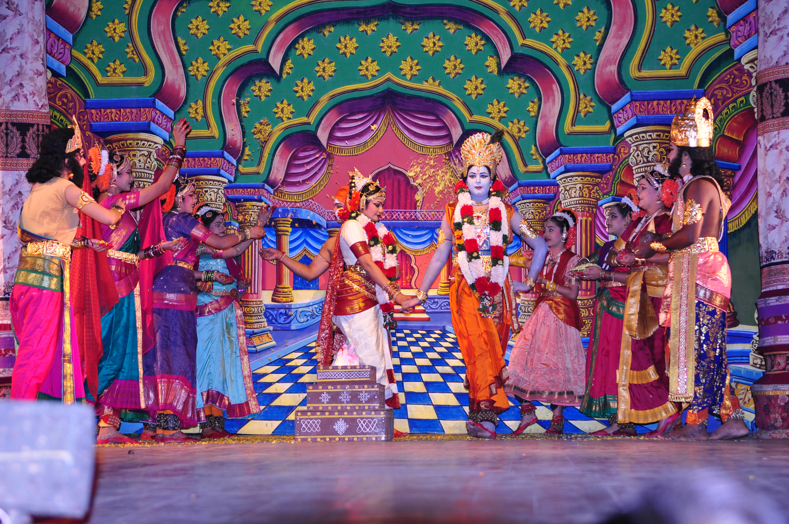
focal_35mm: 68
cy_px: 262
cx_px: 394
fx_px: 1478
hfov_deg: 29.9
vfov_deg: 20.1
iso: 400
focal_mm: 45
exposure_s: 1/125
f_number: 2.8
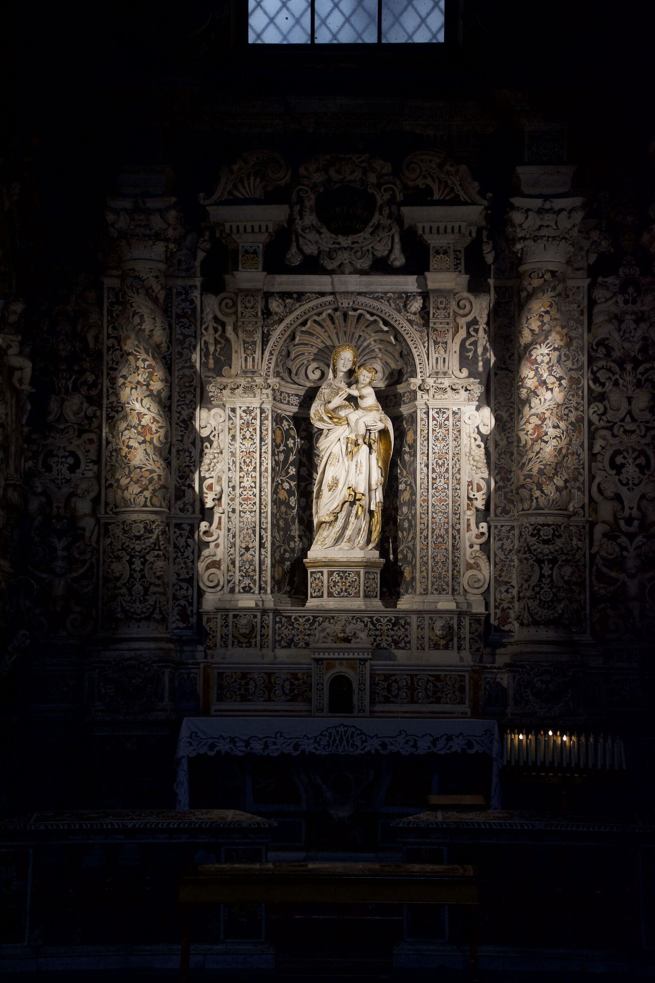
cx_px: 328
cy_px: 492
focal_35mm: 72
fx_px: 1965
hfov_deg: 18.9
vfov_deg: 28.1
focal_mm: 48
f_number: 4.5
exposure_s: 1/80
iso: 1000
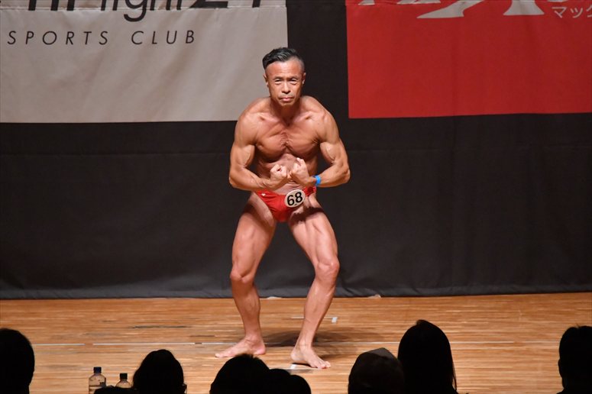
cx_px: 296
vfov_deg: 4.6
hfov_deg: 6.9
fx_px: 4931
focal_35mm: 300
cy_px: 197
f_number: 5.6
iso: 10000
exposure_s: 1/400
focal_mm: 200
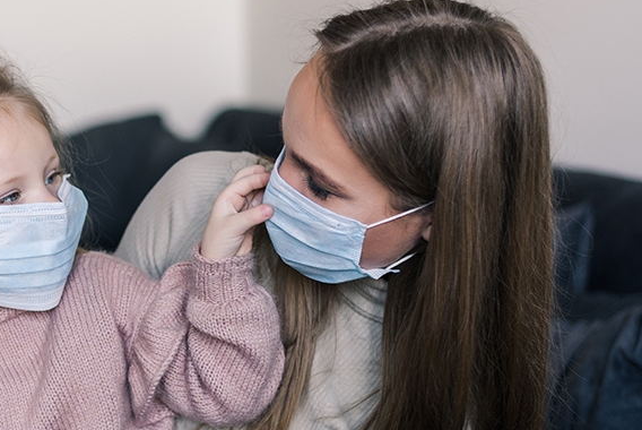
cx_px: 140
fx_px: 1571
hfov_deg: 22.8
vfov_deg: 15.6
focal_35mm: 88
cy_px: 247
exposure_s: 1/125
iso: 250
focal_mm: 50
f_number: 2.2
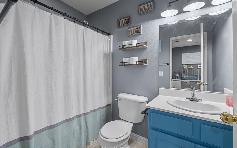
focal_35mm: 15
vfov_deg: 74.7
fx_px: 97
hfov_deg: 101.4
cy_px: 69
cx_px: 124
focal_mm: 14
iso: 250
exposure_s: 1/1.67
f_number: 9
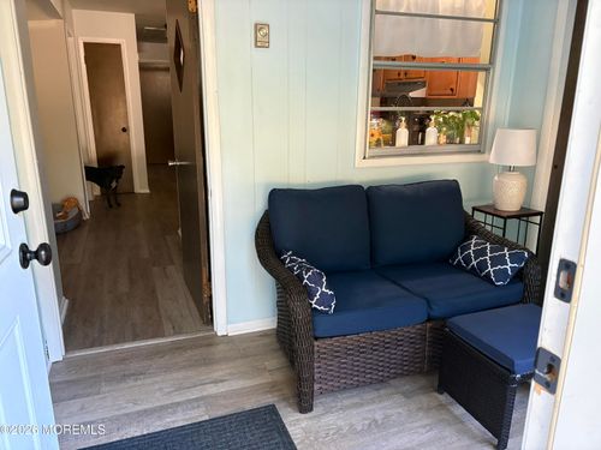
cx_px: 300
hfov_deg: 67.3
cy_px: 225
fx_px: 451
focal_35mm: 26
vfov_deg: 53.1
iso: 500
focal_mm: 5.96
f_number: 1.6
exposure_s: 1/60
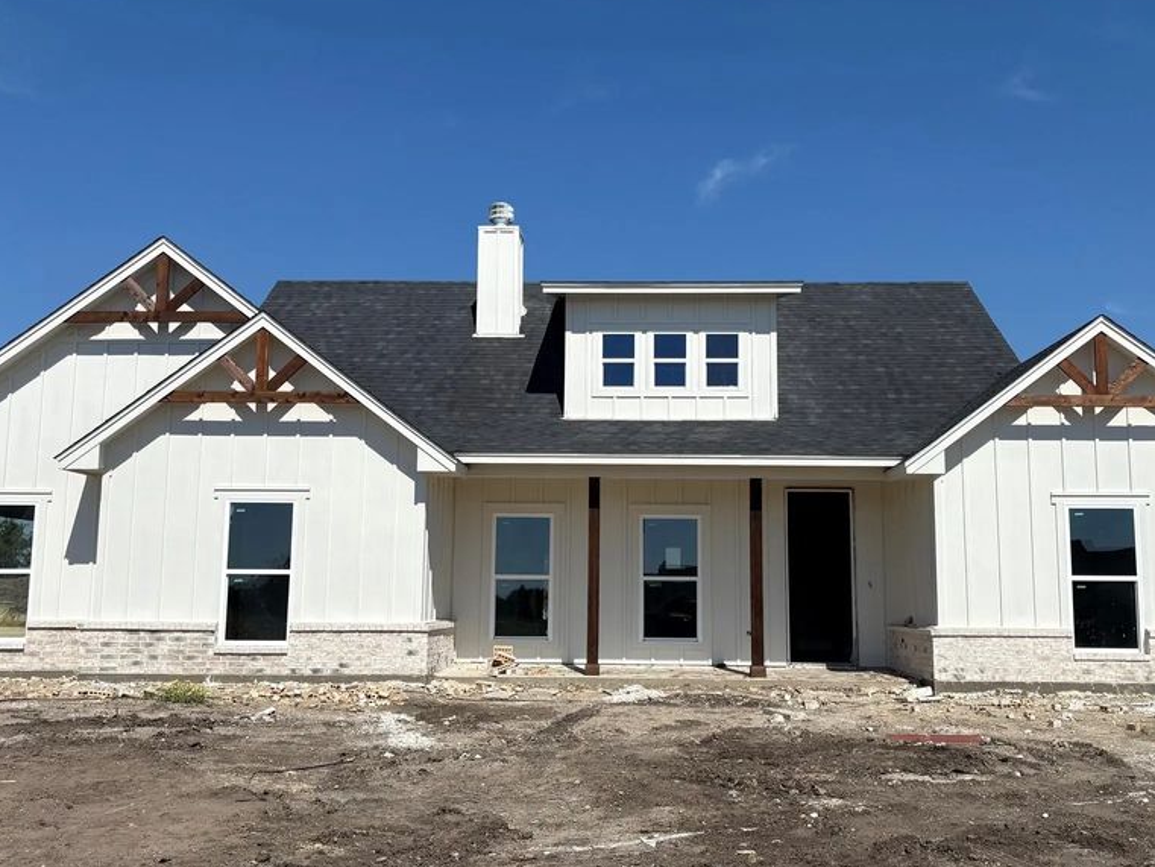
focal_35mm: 35
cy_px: 439
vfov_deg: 40.7
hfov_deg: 52.6
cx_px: 601
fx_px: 1168
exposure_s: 1/7813
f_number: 1.6
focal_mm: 5.96
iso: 50
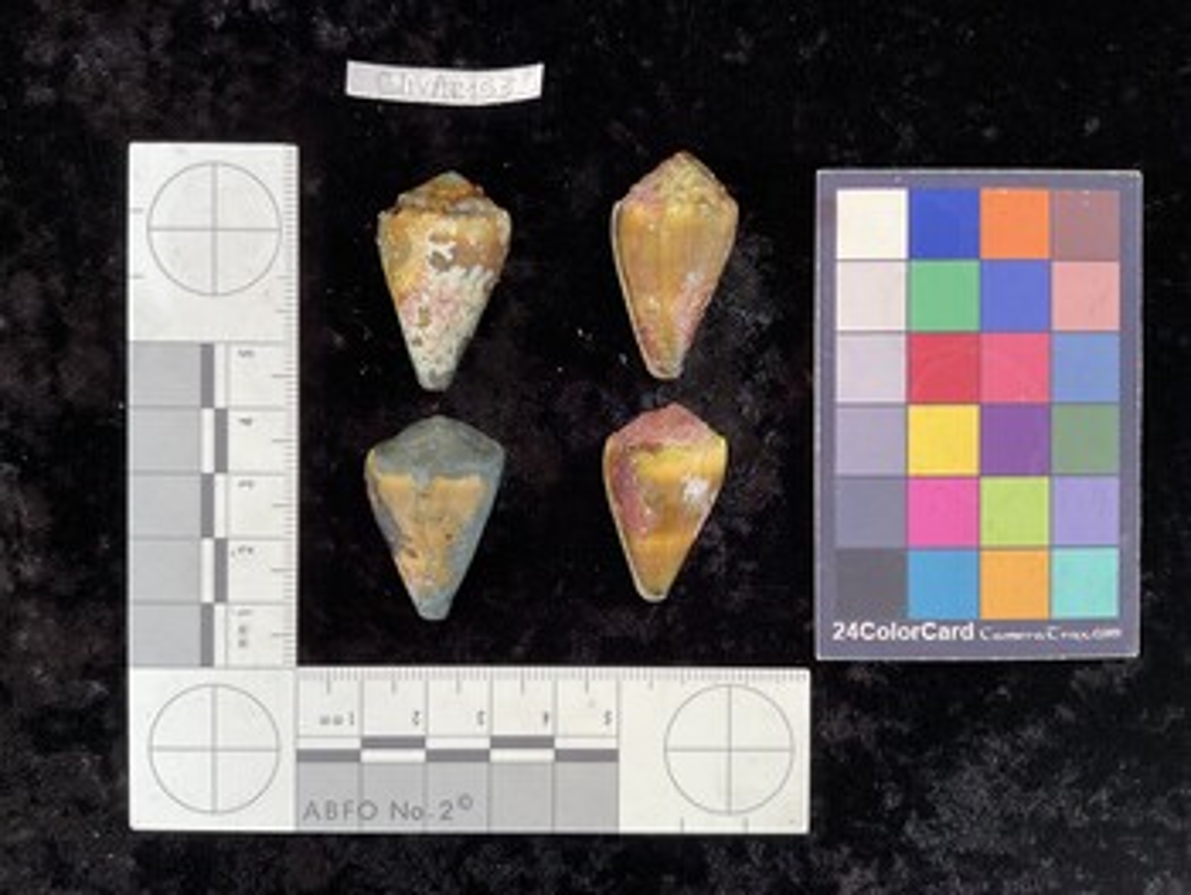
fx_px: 998
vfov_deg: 48.3
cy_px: 448
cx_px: 596
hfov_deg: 61.6
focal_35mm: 29
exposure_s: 1/60
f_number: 1.8
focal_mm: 3
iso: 50
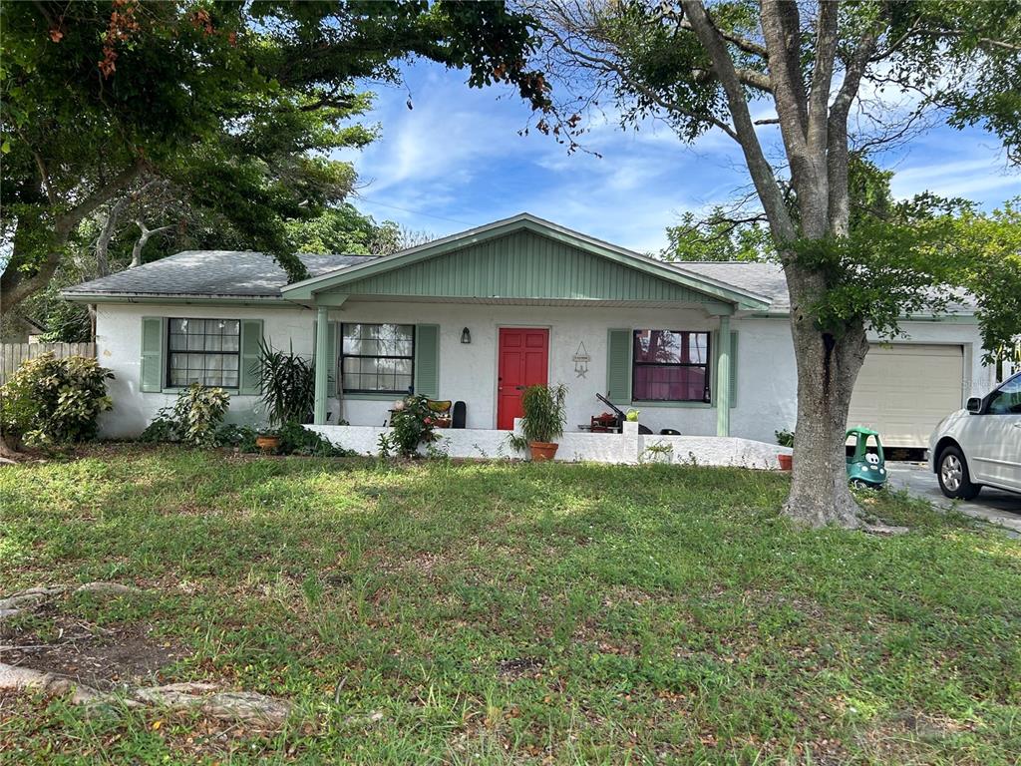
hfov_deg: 67.3
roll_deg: -1.6
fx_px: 767
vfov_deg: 53.1
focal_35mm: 26
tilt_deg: +0.0
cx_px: 510
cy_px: 383
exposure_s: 1/1266
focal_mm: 5.7
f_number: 1.5
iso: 50
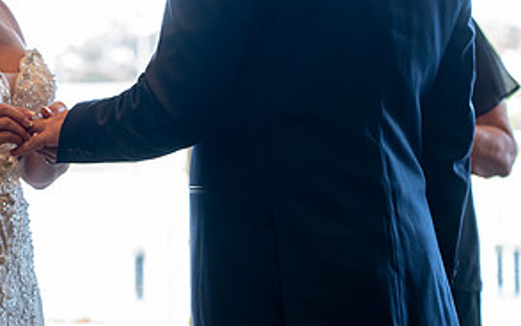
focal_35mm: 211
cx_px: 108
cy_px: 1
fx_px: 2997
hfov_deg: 9.9
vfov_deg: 6.2
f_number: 5
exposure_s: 1/60
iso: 1250
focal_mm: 105
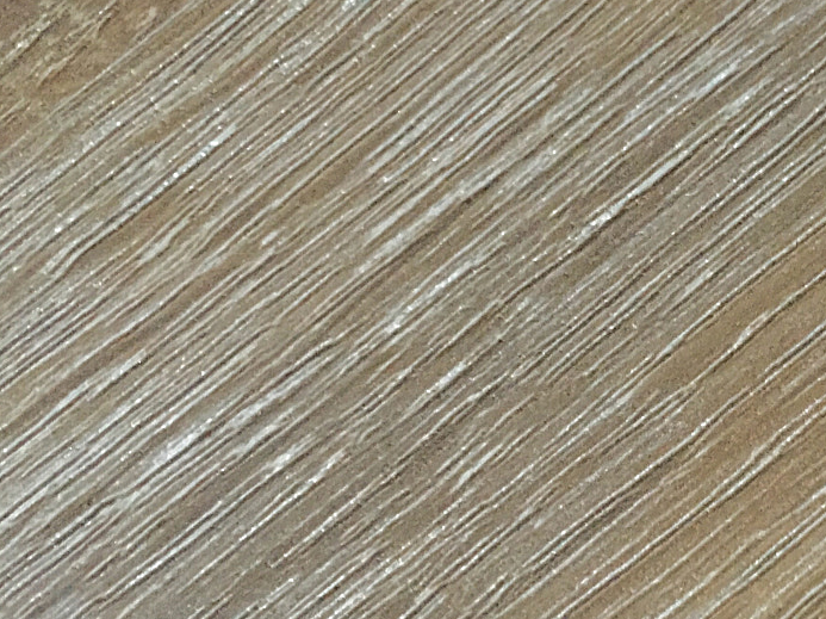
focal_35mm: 67
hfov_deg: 28.0
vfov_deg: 21.9
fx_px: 1598
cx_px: 737
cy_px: 311
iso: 400
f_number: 2.2
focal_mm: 4.15
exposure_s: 1/17
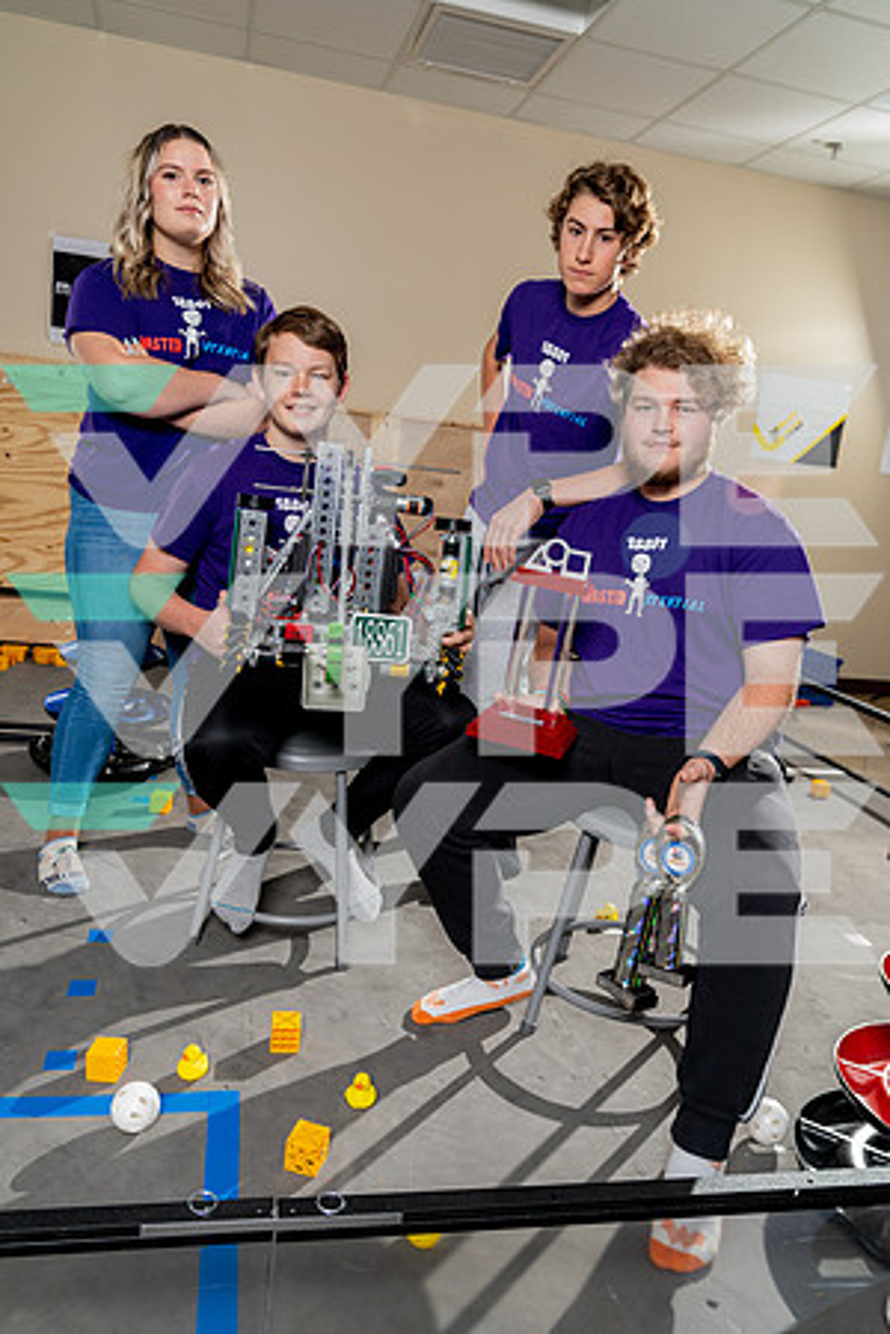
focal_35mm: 26
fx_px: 964
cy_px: 667
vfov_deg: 69.4
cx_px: 445
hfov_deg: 49.6
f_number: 4.5
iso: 100
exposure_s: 1/250
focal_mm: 26
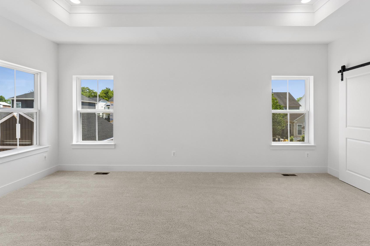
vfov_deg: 70.4
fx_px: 175
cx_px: 186
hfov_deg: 93.3
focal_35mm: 17
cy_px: 116
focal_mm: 14
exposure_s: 1/400
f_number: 6.3
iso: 500
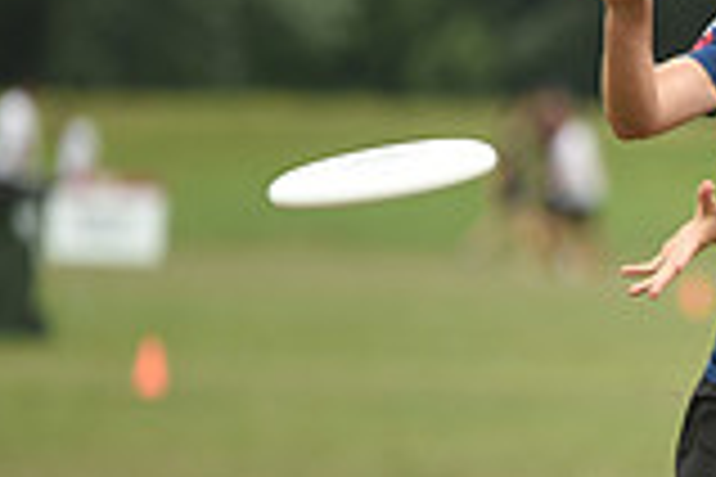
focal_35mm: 675
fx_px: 13424
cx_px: 1040
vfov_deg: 2.0
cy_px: 182
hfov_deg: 3.0
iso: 200
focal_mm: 185
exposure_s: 1/1250
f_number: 2.8
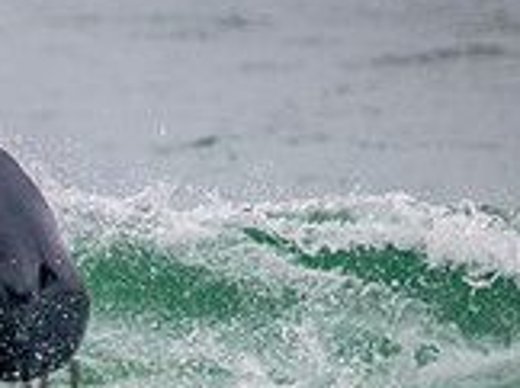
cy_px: 345
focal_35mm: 2756
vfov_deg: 0.5
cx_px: -260
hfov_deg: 0.7
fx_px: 41339
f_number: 11
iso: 2800
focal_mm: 800
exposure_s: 1/1600
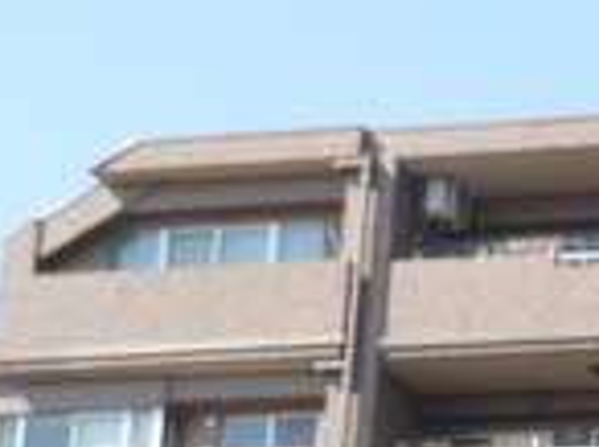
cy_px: 652
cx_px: 964
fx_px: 3144
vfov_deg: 8.0
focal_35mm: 182
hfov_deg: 10.4
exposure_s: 1/250
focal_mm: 6.9
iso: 80
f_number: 4.3
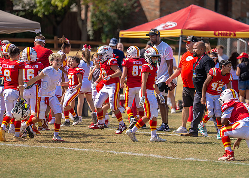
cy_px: 80
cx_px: 130
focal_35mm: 236
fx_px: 1668
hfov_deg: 8.5
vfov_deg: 6.1
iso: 100
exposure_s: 1/2500
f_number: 2.8
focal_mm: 185
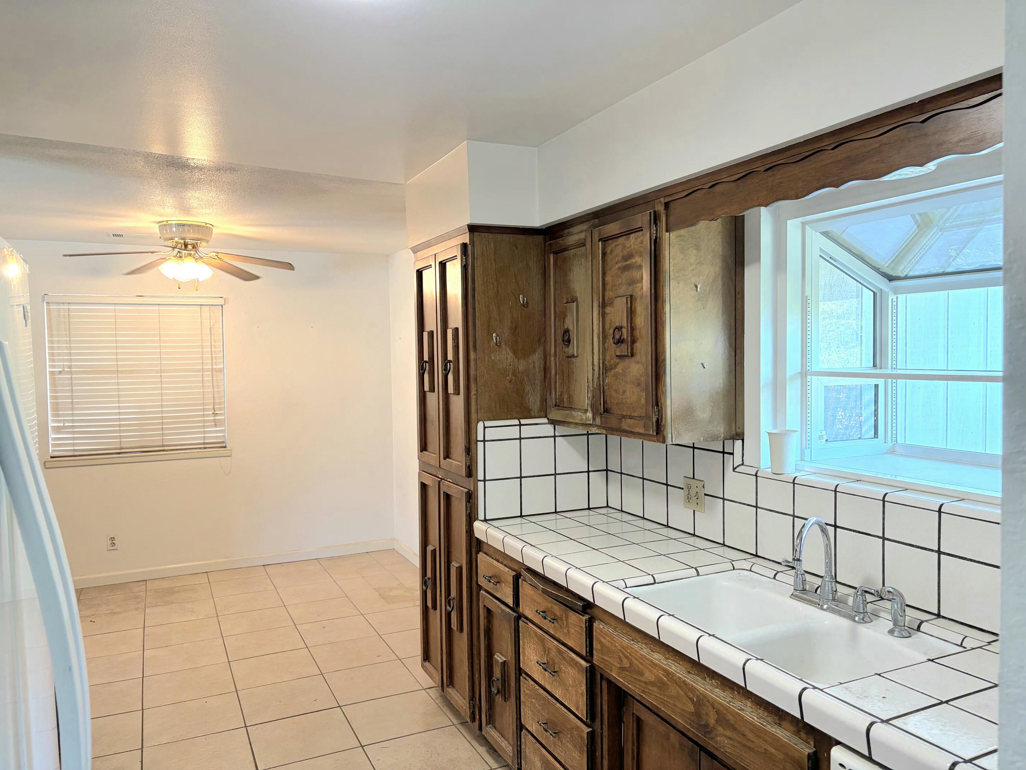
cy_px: 385
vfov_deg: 53.1
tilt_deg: -0.9
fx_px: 771
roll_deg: +1.8
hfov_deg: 67.3
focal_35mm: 26
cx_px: 513
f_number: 1.6
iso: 80
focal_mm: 5.96
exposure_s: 1/60.2
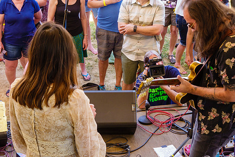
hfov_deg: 22.6
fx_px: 588
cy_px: 80
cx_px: 121
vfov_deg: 15.2
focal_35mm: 90
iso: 320
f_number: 4.5
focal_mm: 27.98
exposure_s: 1/80
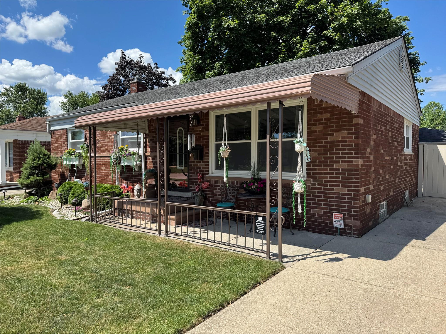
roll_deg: -0.1
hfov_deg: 71.6
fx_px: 309
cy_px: 167
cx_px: 223
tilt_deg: -2.4
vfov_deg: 56.8
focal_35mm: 24
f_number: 1.78
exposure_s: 1/3096
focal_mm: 6.76
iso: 80
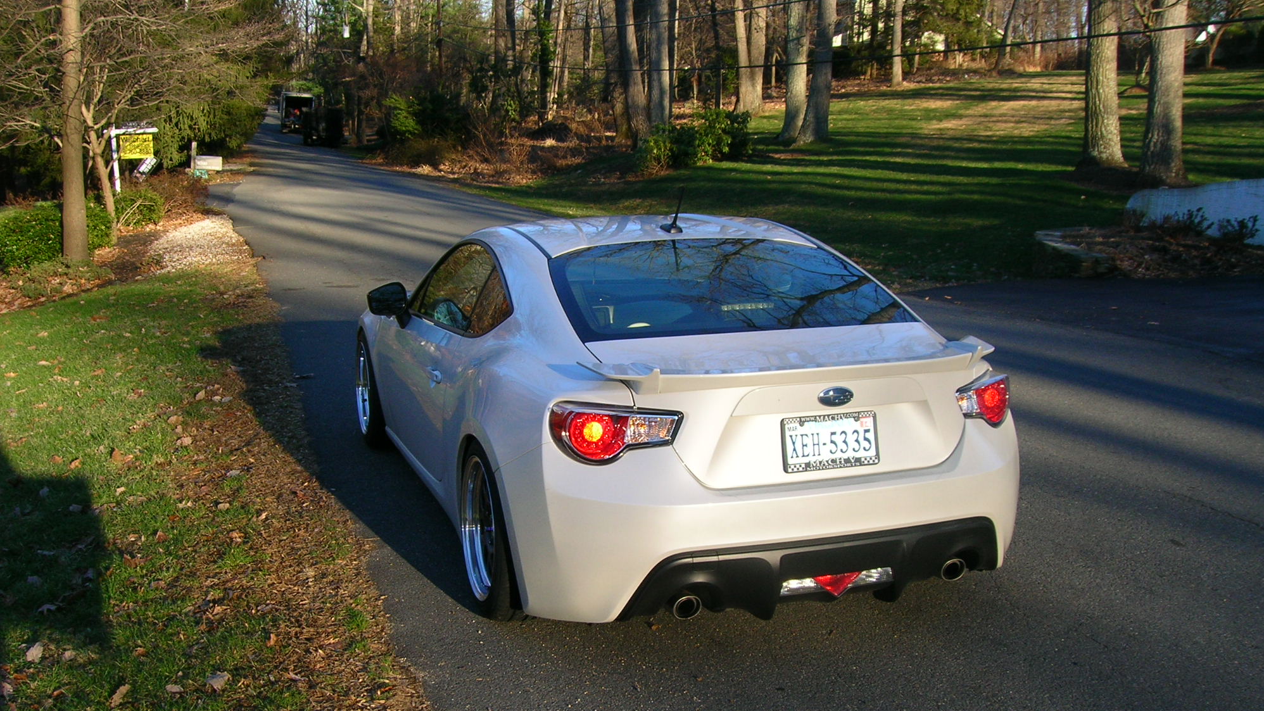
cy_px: 436
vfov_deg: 31.1
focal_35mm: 38
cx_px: 638
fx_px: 1274
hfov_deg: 52.8
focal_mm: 5.7
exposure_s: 1/129
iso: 50
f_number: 4.9
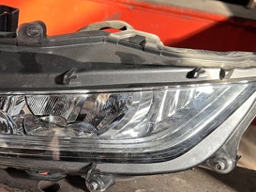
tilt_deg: -28.4
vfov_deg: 23.9
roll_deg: -9.1
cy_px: 125
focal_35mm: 61
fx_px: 451
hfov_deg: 30.4
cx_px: 27
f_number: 1.5
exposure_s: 1/84
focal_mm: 5.7
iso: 125
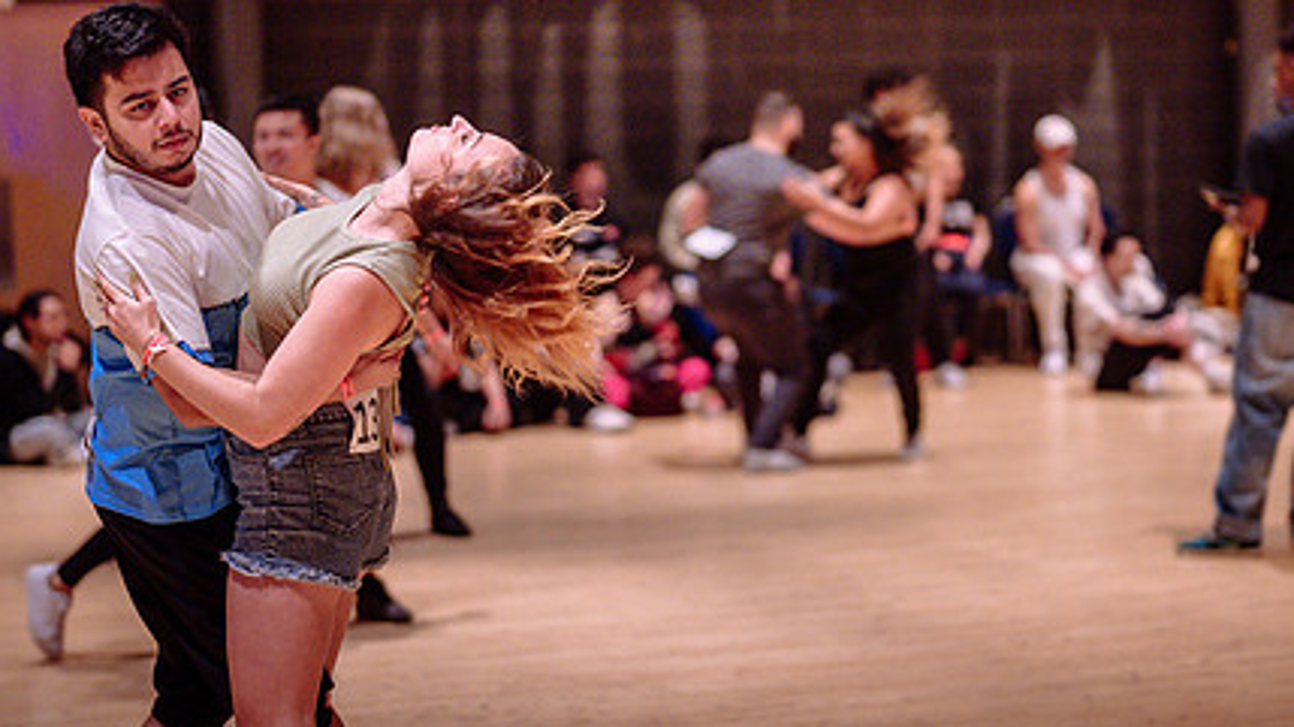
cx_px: 742
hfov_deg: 23.9
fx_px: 3053
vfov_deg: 13.6
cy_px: 370
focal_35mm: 89
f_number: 1.2
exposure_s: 1/250
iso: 1600
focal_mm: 50
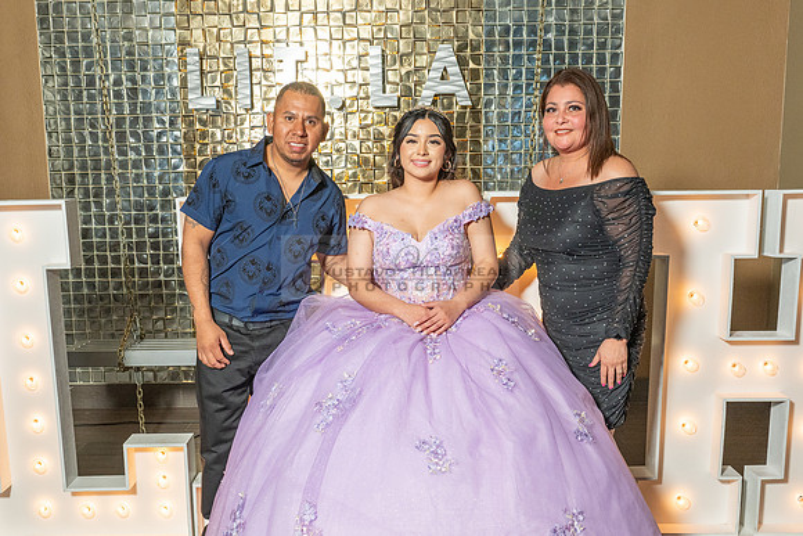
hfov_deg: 45.6
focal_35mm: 43
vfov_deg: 31.1
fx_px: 955
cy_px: 350
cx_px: 379
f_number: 5.6
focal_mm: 27
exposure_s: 1/125
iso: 640
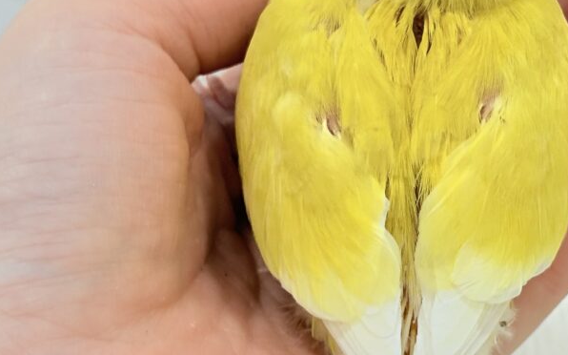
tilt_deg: -29.2
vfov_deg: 11.8
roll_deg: +0.2
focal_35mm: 111
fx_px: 1718
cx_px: 491
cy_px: 158
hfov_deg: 18.5
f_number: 1.6
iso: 64
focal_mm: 5.96
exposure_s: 1/110
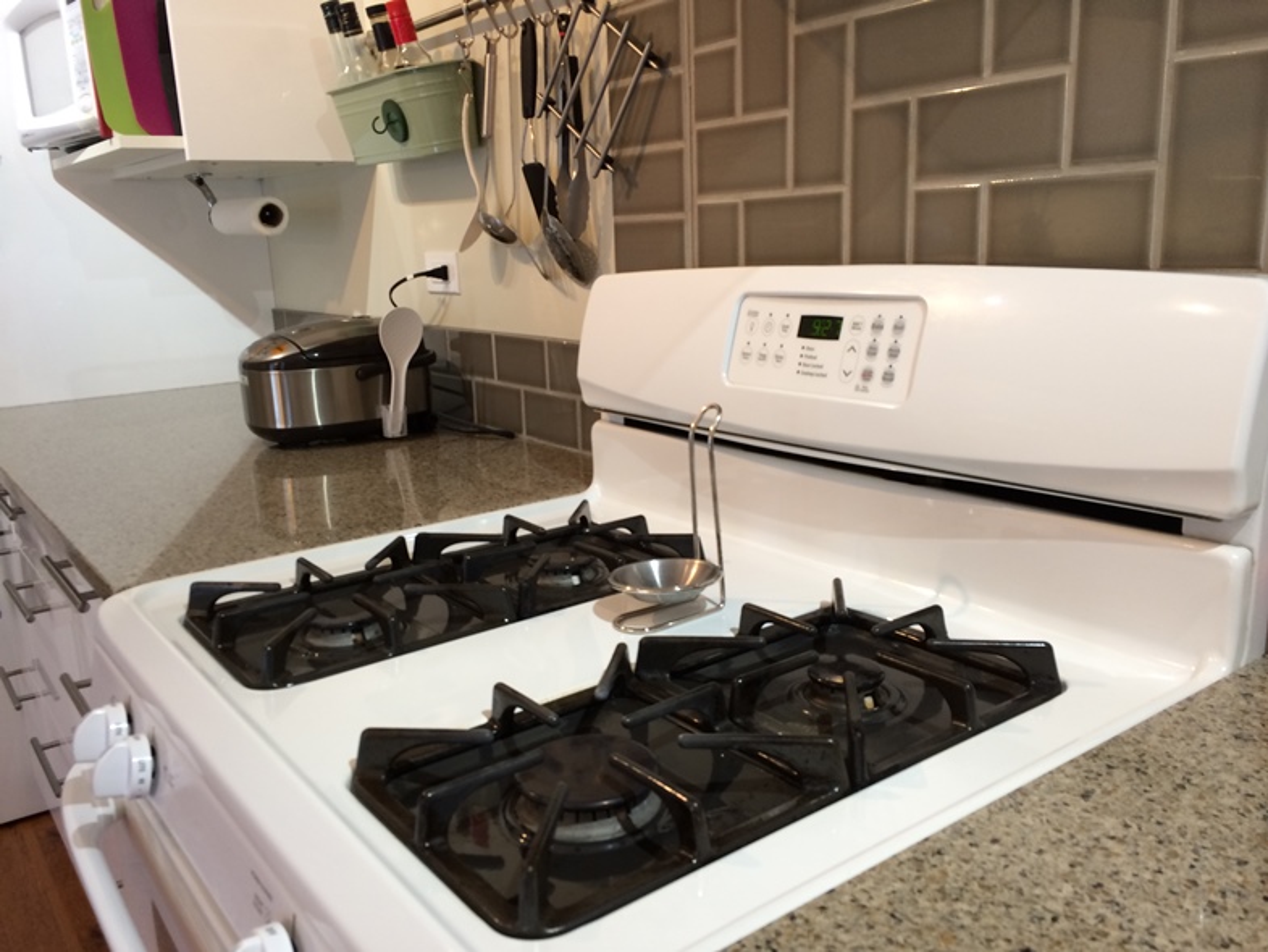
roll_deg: +2.8
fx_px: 1062
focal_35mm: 29
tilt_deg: -13.0
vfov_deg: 48.2
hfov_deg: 61.7
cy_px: 476
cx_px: 634
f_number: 2.2
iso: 64
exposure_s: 1/30
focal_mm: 4.15
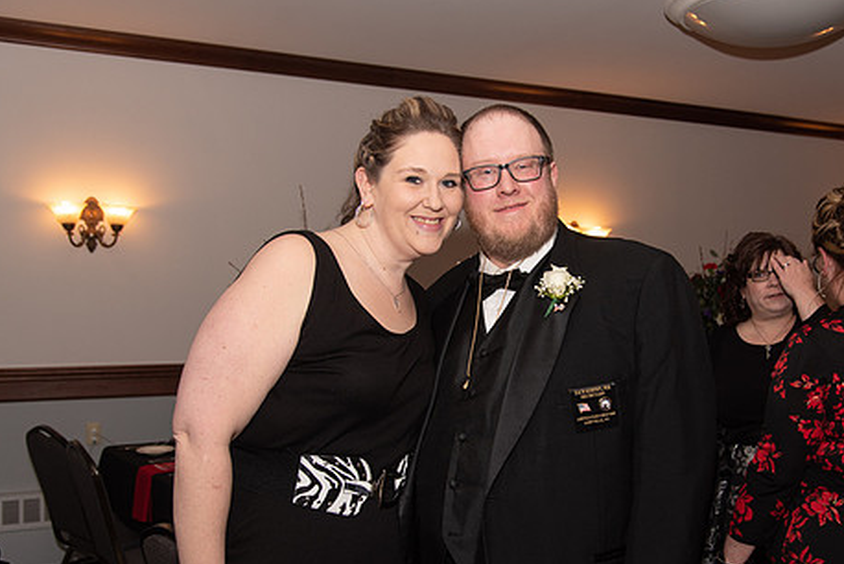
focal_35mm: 38
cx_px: 498
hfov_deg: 50.4
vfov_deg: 35.0
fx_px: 891
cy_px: 333
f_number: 4
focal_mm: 30
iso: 800
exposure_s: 1/200
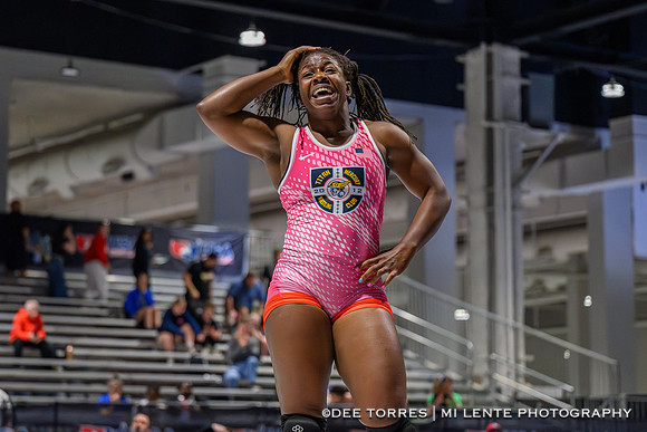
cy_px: 203
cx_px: 297
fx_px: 1836
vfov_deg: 13.4
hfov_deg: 20.0
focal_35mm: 102
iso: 8000
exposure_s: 1/640
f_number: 2.8
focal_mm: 70
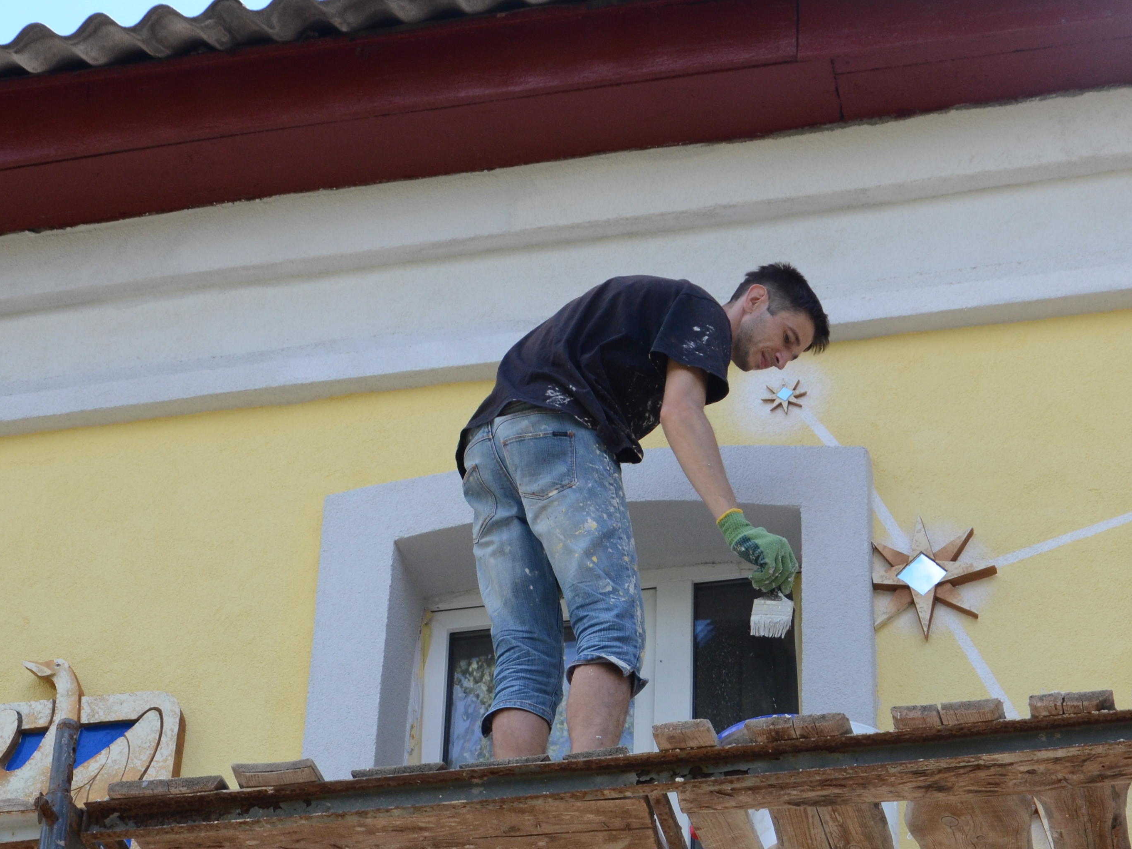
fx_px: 3237
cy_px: 612
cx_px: 677
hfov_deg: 19.8
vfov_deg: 14.9
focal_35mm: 99
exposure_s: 1/400
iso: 400
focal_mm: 38
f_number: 8
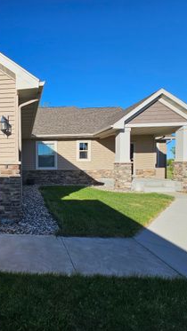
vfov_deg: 89.6
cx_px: 10
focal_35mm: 19
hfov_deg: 50.0
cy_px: 166
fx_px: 167
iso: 50
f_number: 2.2
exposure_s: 1/2790
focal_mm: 2.2
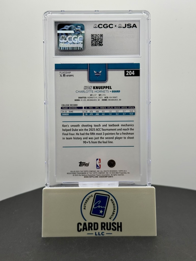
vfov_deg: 39.7
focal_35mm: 48
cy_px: 130
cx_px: 98
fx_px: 362
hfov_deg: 30.3
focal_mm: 6.76
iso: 64
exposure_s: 1/333
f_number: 1.78
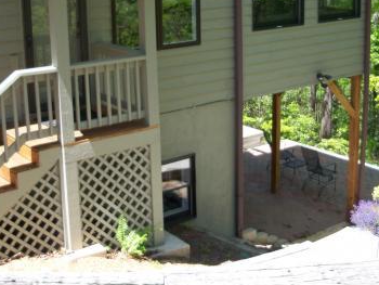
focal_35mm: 58
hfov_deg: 33.2
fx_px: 635
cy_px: 52
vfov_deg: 24.8
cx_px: 199
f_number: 3.5
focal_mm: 6.2
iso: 64
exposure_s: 1/160
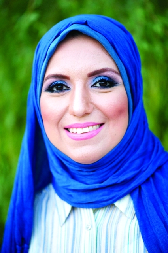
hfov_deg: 13.0
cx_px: 84
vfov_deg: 19.5
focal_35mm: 105
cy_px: 126
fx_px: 737
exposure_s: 1/160
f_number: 3
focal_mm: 105
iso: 1000
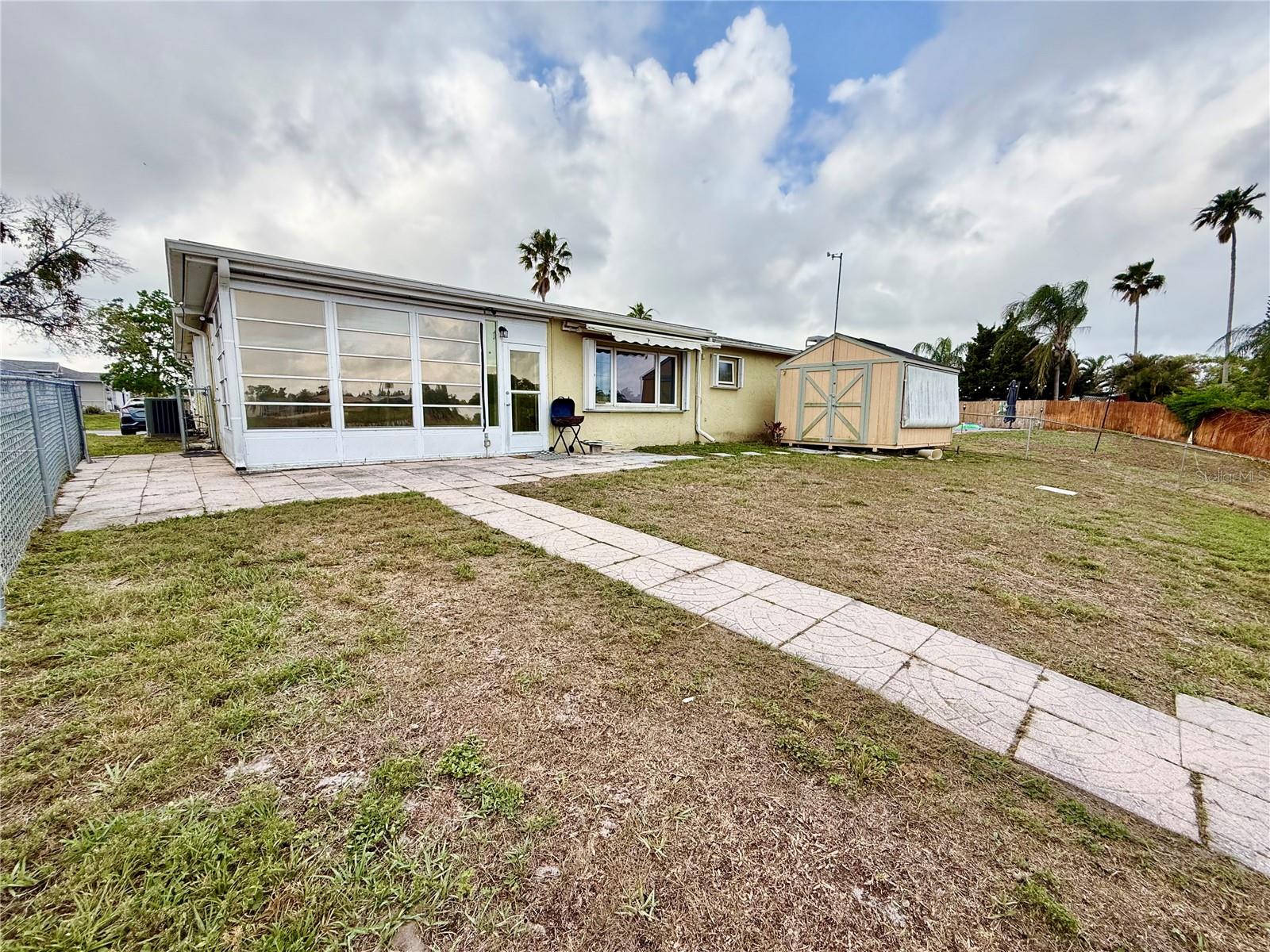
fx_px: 514
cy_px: 476
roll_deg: -0.4
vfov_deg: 85.7
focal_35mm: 14
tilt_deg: -6.7
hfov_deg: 102.1
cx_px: 635
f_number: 2.2
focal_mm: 2.22
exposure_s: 1/901
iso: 64
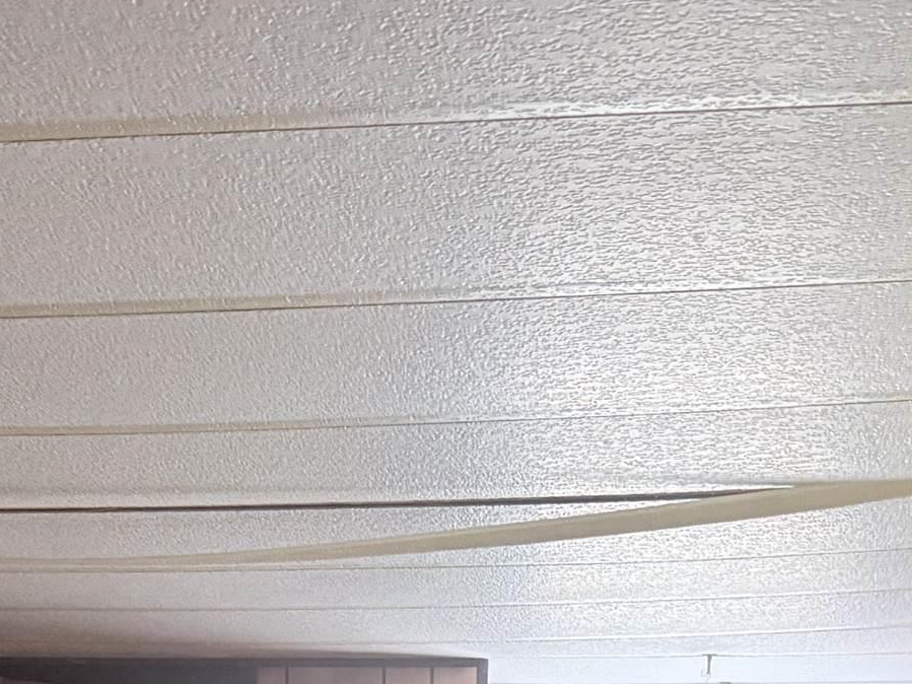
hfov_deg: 23.8
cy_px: 1106
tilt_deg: -2.0
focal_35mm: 82
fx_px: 2160
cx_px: 336
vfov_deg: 16.1
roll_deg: -0.2
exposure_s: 1/57
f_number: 1.78
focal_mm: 6.76
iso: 800
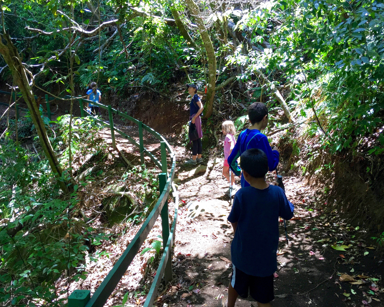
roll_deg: -2.3
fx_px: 352
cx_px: 199
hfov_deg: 57.2
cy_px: 150
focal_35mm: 31
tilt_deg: -3.9
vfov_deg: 47.1
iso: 40
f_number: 2.2
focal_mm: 4.15
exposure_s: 1/120
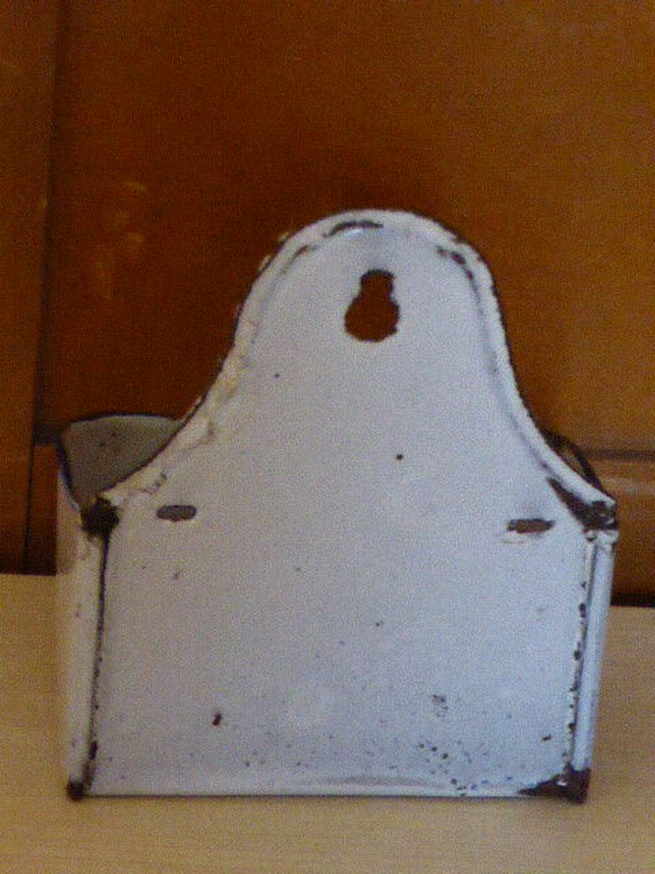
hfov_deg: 8.7
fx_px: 4289
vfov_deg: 11.6
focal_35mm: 170
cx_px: 328
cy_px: 437
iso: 3200
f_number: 5.4
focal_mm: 27.6
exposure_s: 1/80
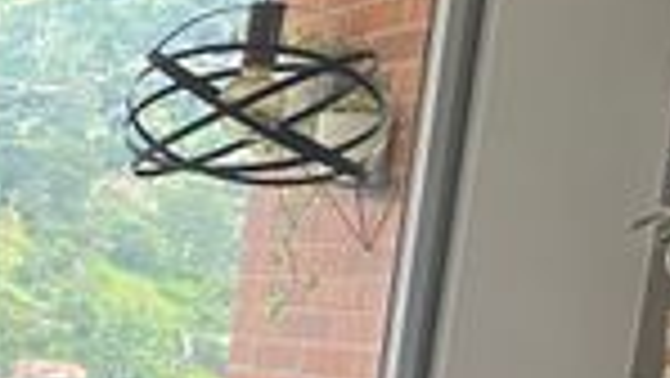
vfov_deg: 9.2
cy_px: 626
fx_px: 2257
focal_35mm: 127
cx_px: -717
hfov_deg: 13.9
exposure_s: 1/81
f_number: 1.5
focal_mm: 5.7
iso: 125
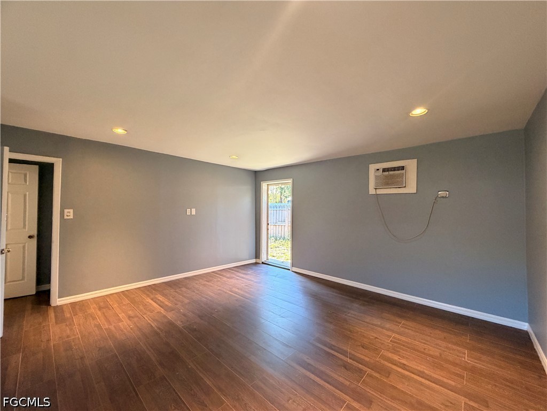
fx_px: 221
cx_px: 274
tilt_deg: +0.6
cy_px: 206
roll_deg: -0.2
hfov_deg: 102.1
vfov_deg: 85.7
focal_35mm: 14
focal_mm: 2.22
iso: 400
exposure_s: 1/60
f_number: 2.2
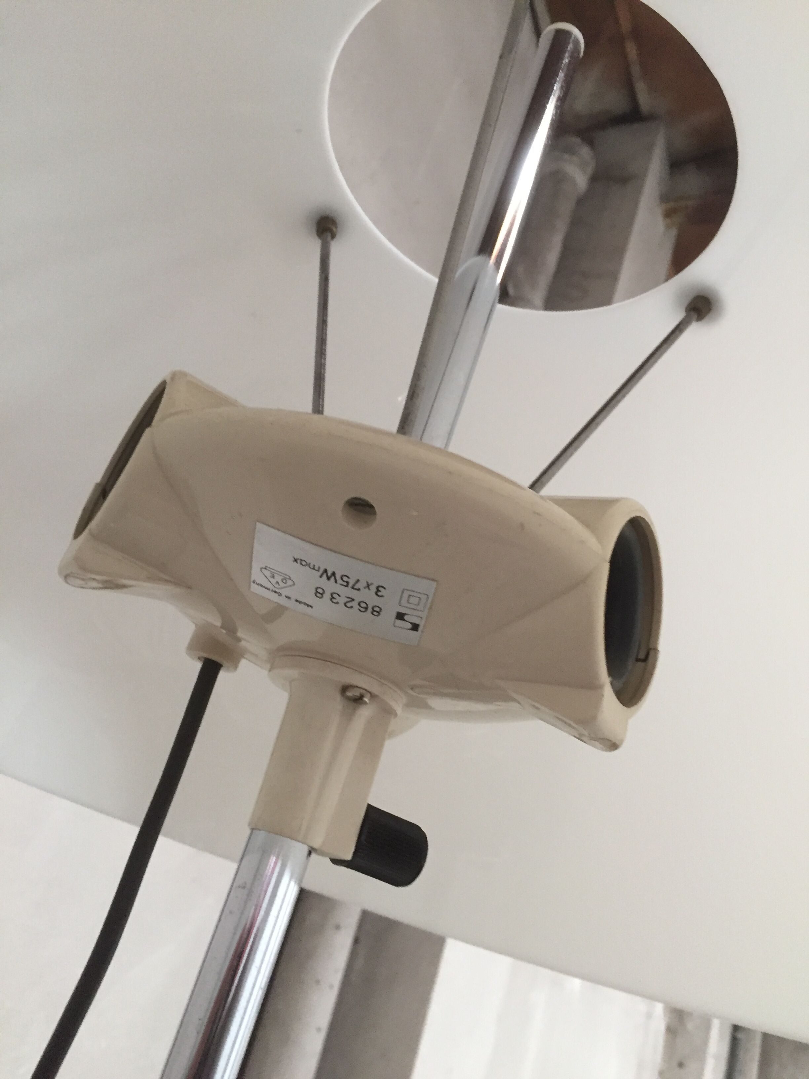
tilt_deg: +27.3
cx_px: 404
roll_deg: -17.8
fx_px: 904
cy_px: 540
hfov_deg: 48.2
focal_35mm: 29
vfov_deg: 61.7
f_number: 2.2
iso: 200
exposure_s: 1/33
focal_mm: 4.15
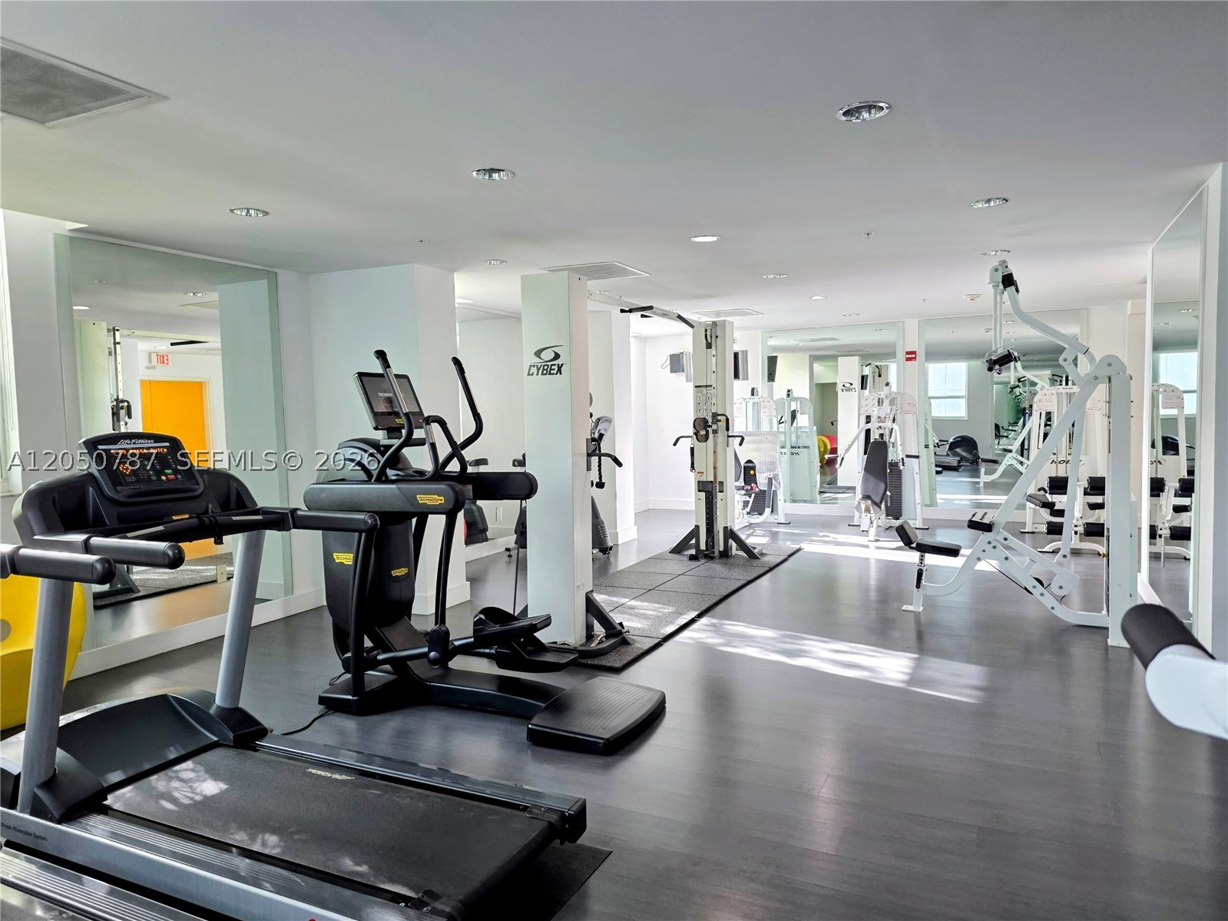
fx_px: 816
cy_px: 460
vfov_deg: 58.9
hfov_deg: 73.9
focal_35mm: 23
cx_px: 614
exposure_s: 1/120
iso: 125
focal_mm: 6.3
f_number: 1.7
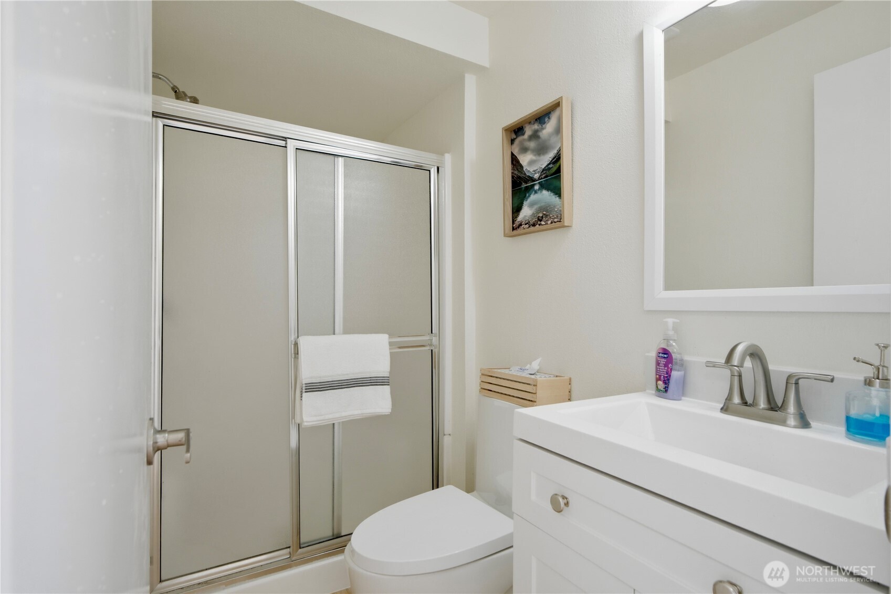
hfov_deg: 90.0
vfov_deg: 67.4
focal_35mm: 18
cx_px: 446
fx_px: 445
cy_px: 297
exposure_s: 1/4
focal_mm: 18
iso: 400
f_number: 9
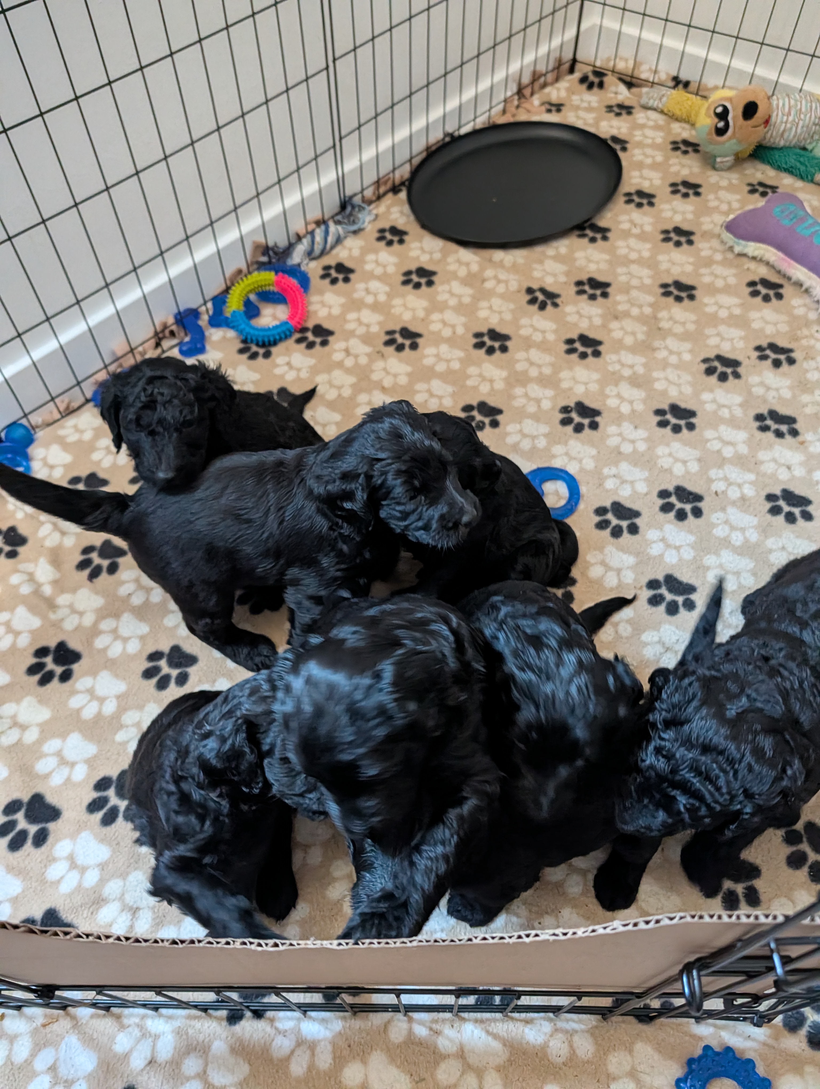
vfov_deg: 71.5
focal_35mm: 24
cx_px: 410
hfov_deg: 56.9
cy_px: 544
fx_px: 756
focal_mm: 6.9
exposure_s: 1/71.7
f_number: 1.68
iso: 1469
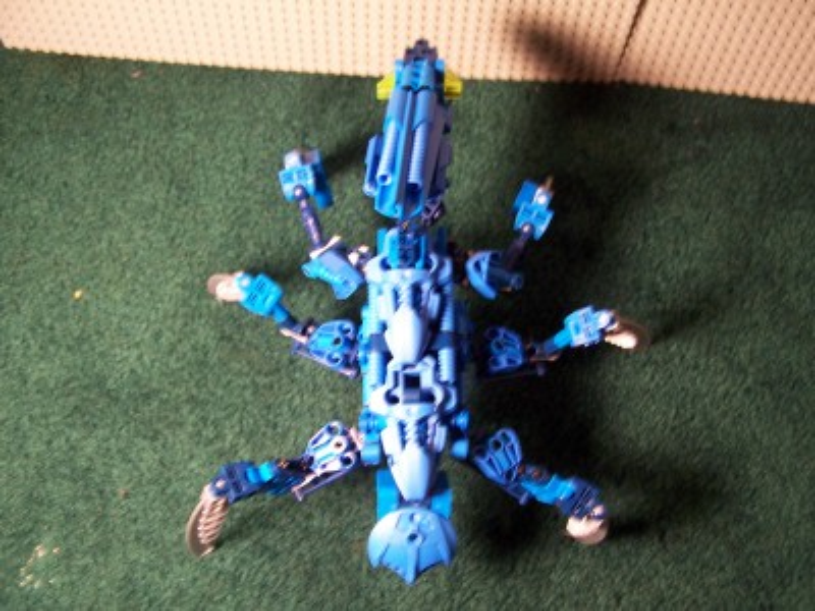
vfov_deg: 37.7
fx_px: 895
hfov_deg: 49.0
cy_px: 306
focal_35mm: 38
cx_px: 408
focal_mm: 6.3
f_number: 2.8
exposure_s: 1/10
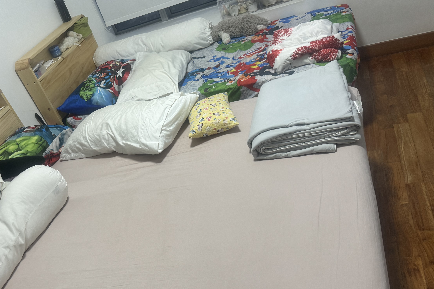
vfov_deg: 40.5
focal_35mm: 32
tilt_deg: -33.2
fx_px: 386
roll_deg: +26.1
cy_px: 196
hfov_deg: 57.8
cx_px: 157
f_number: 1.78
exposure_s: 1/100
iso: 160
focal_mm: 6.76
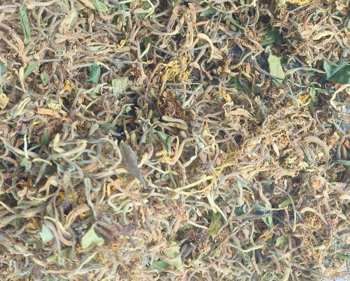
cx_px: 177
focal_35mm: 62
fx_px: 643
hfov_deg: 30.5
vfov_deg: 24.2
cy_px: 55
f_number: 2
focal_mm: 7.08
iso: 250
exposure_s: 1/100
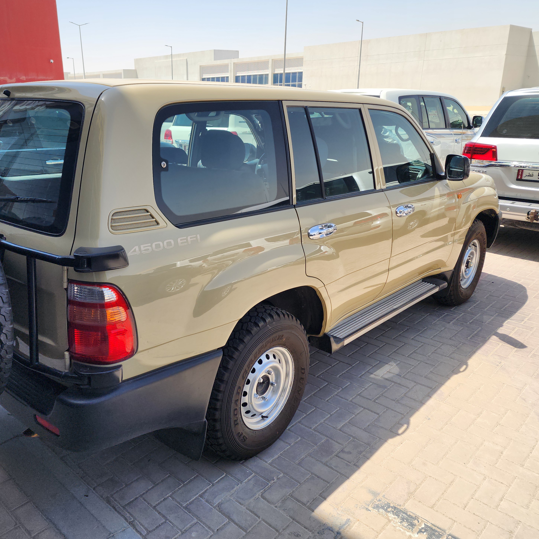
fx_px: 493
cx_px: 193
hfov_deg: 56.4
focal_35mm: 28
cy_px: 264
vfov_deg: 57.3
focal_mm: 6.4
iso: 12
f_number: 1.8
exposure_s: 1/707
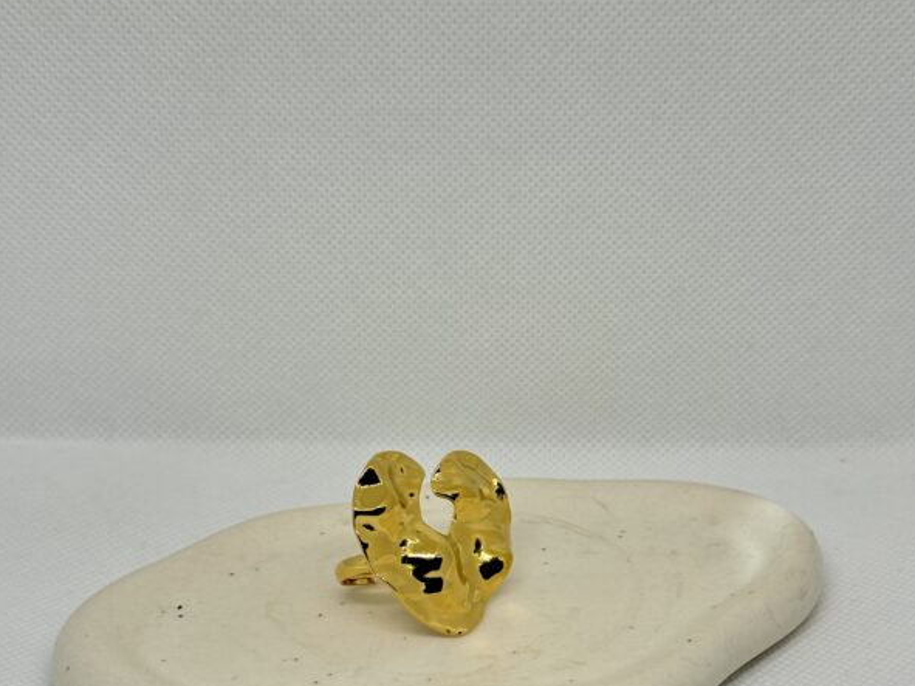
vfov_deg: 22.4
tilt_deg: -24.5
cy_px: 499
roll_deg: +0.6
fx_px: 1718
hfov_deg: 29.8
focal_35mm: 65
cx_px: 460
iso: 64
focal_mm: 6.76
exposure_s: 1/331
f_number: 1.78
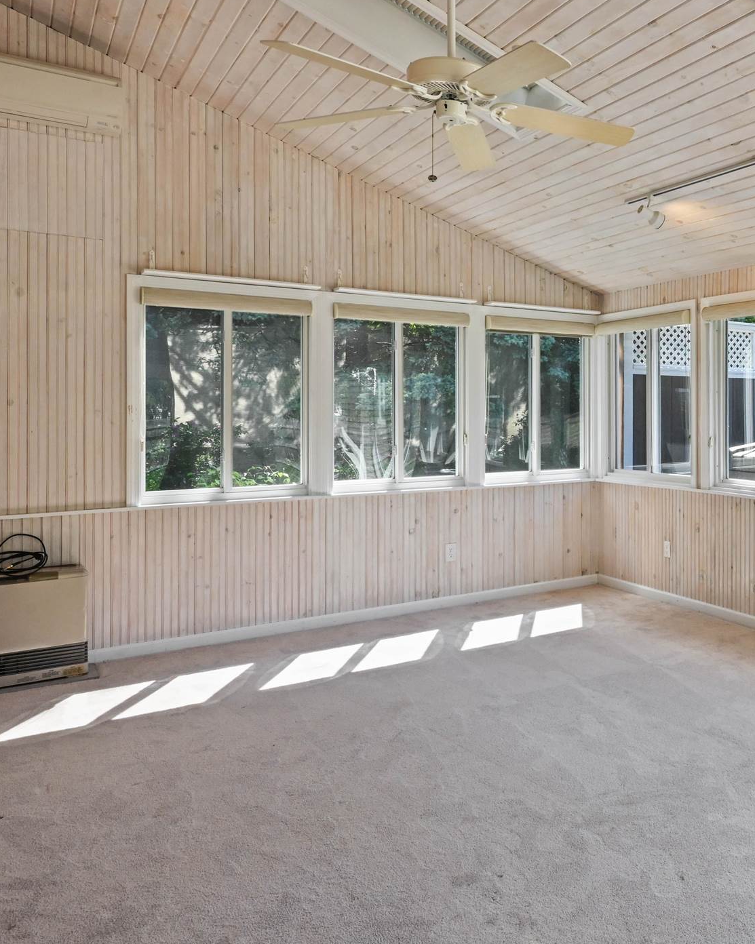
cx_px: 691
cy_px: 404
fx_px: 810
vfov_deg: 60.2
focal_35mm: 29
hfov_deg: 45.0
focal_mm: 14
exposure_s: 1/50
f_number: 14
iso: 1000
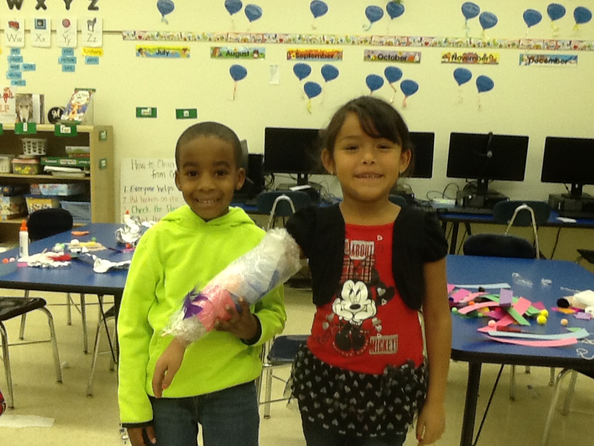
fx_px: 755
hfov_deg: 42.9
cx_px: 297
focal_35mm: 44
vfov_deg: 32.9
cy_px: 223
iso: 80
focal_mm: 2.03
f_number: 2.4
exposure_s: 1/30
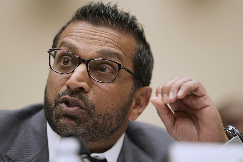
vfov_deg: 7.2
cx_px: 122
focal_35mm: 191
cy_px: 81
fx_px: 1289
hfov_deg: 10.8
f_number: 2.8
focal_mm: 191
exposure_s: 1/500
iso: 2000
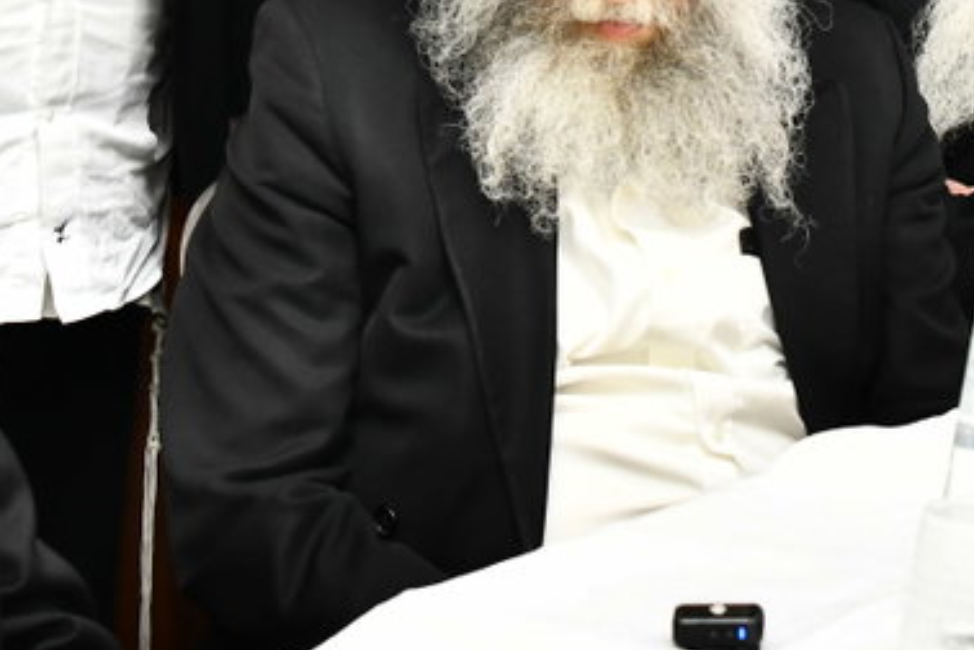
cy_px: -179
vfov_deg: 9.1
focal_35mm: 148
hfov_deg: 13.9
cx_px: 639
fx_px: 4004
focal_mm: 40
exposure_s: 1/100
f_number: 5.6
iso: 1600
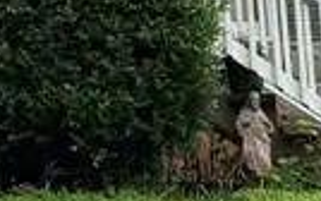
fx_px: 1699
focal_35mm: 194
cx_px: -249
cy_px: -316
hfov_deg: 10.2
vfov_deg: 6.4
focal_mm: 6.76
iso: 80
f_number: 1.78
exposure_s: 1/2000
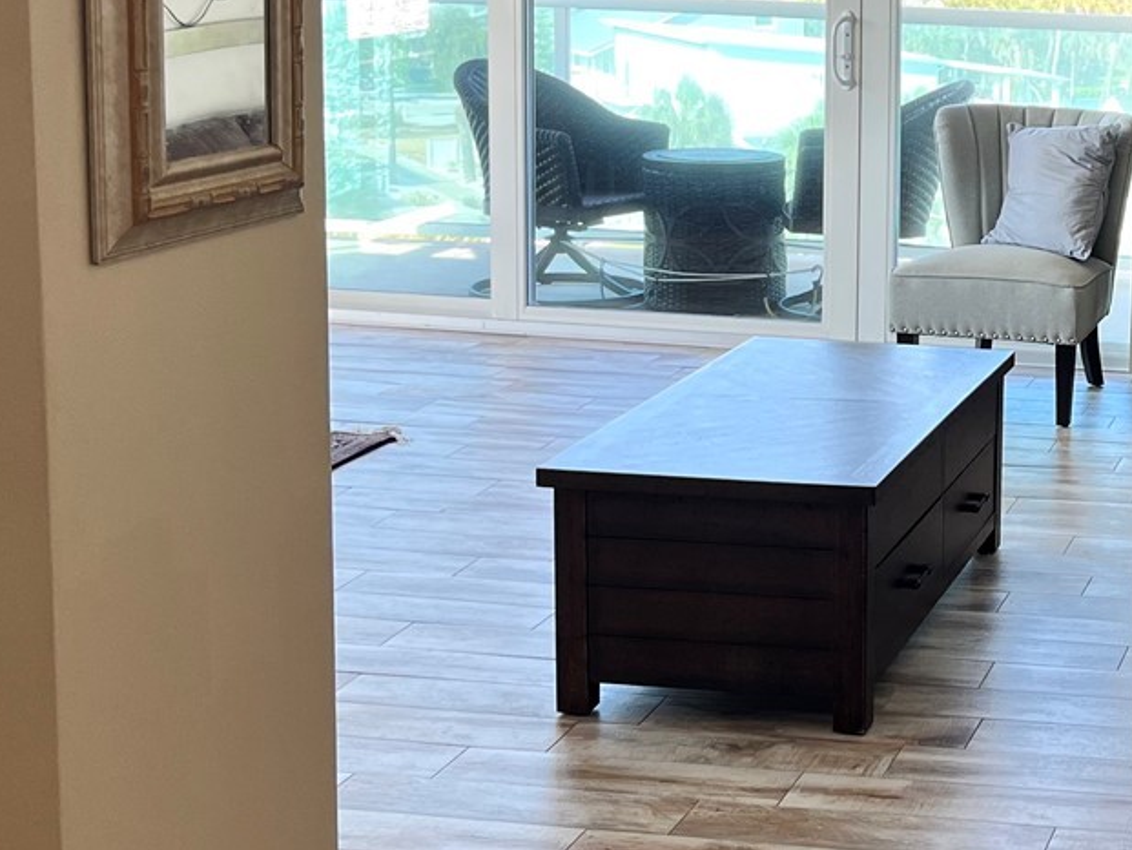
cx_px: 1198
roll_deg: -2.8
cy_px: 212
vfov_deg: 21.7
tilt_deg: -8.0
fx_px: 2191
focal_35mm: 67
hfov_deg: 26.9
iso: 64
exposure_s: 1/120
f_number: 1.6
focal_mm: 5.1
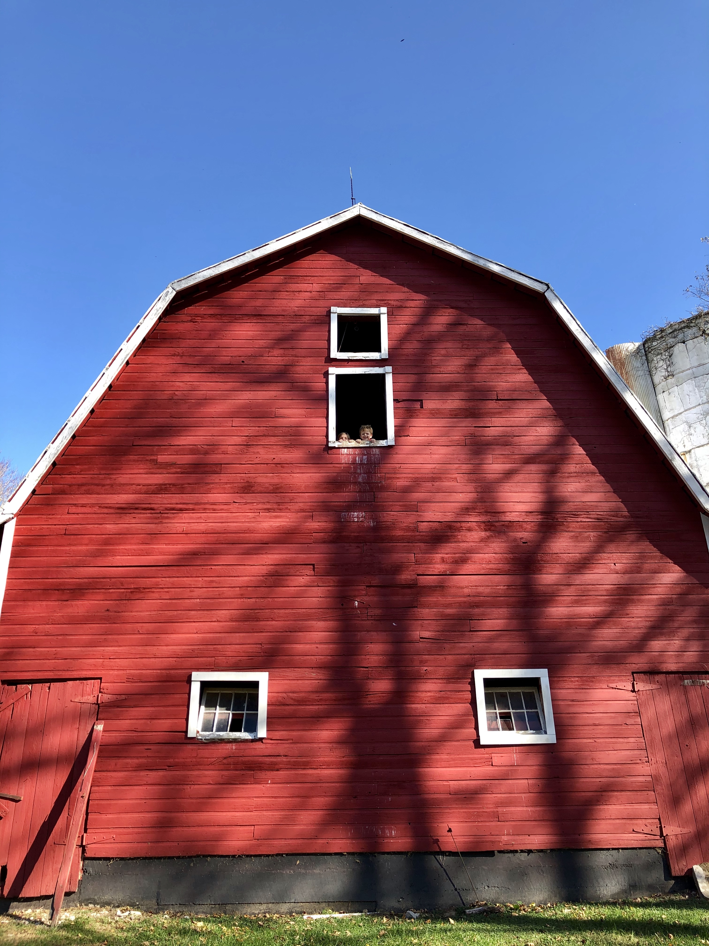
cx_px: 354
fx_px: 765
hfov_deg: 49.7
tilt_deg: +25.4
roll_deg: +1.1
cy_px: 473
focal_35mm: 28
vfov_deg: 63.4
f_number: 1.8
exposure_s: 1/426
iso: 20
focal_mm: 3.99
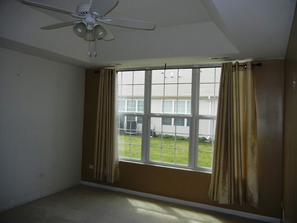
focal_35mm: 30
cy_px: 112
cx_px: 148
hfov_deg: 60.0
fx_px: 257
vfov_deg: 46.8
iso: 160
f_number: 3.5
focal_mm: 5.4
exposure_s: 1/515
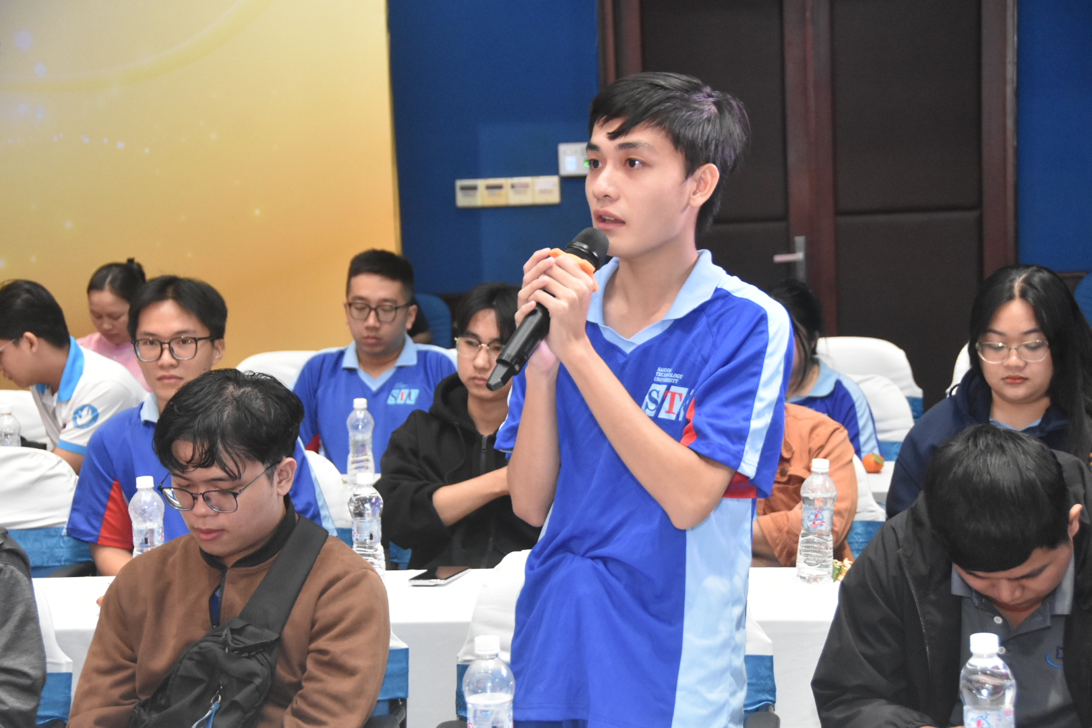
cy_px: 364
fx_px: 2366
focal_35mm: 78
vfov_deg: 17.5
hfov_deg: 26.0
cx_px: 546
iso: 4000
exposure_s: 1/250
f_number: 4.8
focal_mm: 52
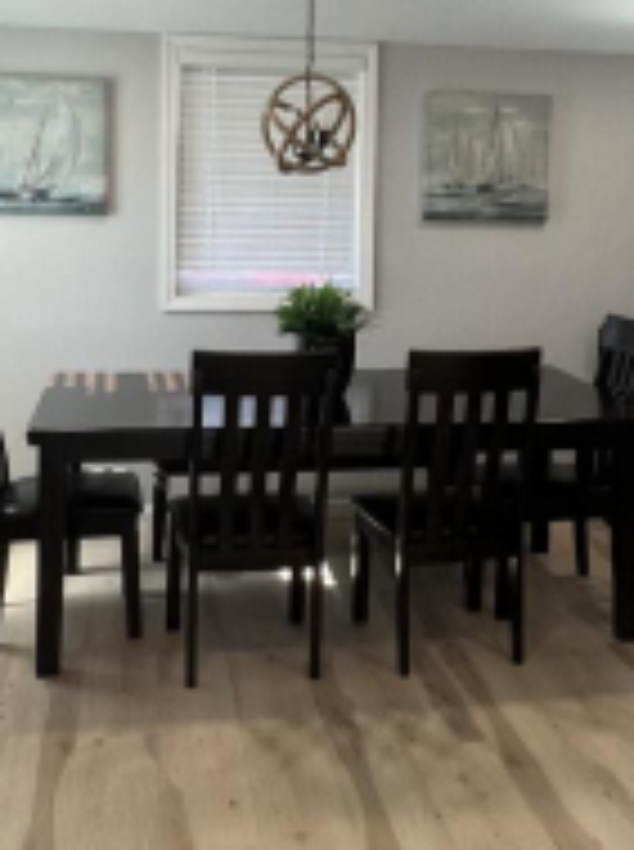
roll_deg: -1.0
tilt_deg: -5.2
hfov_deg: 31.3
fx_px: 1127
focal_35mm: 46
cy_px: 317
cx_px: 373
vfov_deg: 41.0
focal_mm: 1.57
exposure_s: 1/120
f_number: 1.8
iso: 160
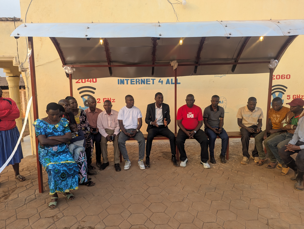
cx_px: 152
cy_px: 114
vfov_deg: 56.9
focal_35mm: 24
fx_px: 211
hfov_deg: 71.5
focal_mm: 6.81
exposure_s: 1/140
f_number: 1.85
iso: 38
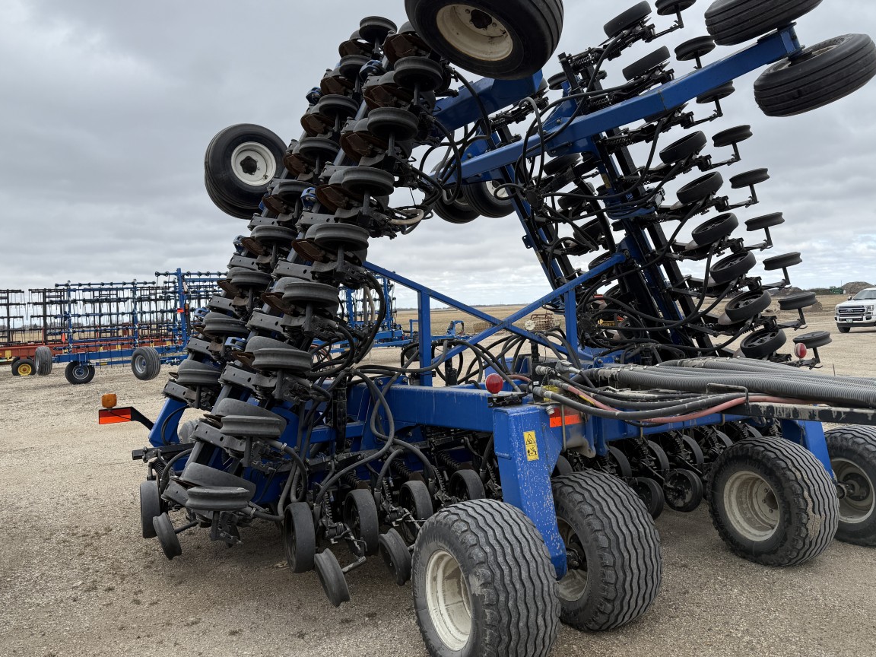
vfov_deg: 46.6
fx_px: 759
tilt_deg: +1.6
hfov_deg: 59.8
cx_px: 481
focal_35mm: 30
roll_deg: +2.3
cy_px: 277
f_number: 1.78
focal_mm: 6.76
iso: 80
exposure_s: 1/2370
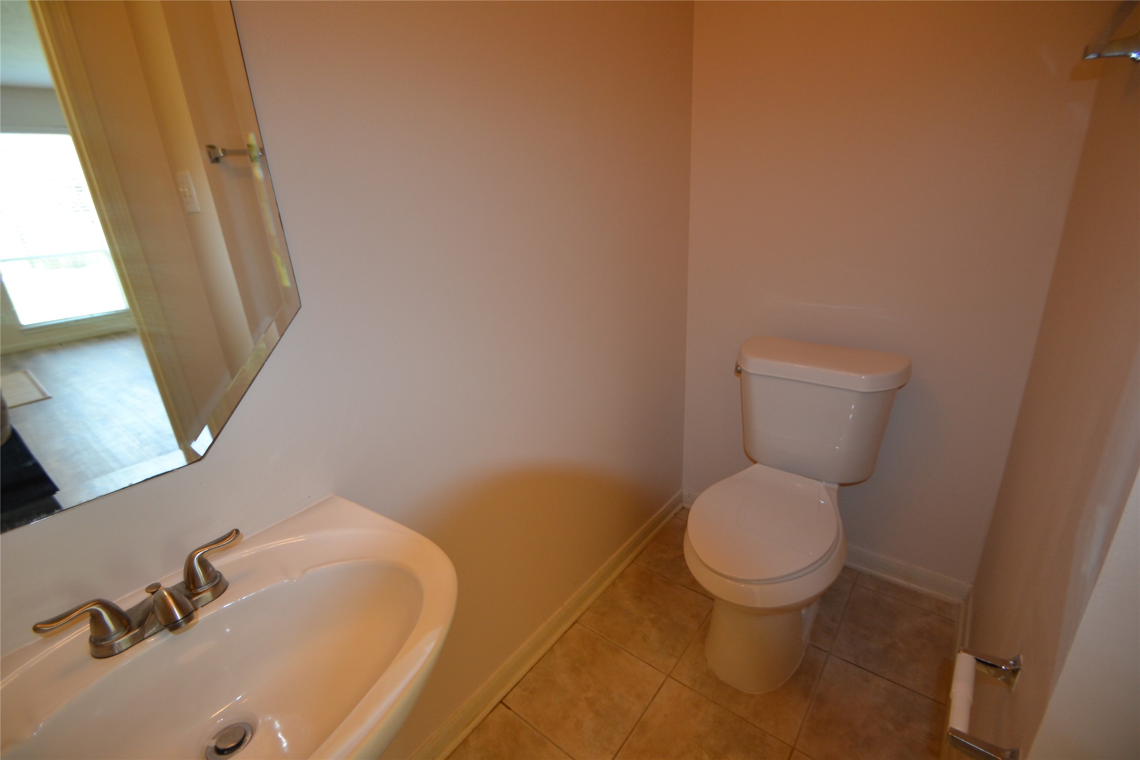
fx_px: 475
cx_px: 570
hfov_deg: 100.4
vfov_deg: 77.3
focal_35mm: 15
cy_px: 380
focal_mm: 10
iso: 400
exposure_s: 1/60
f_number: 3.5
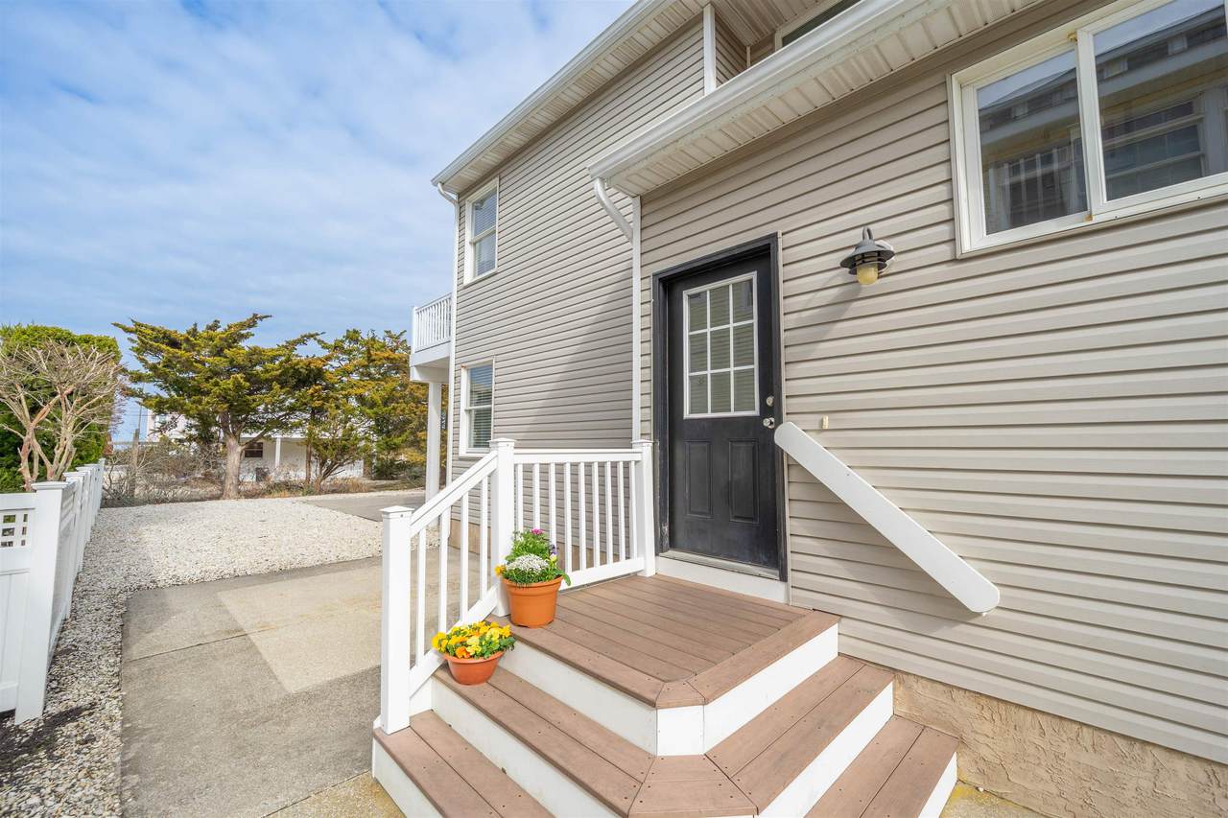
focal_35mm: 14
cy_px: 409
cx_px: 614
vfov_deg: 81.2
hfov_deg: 104.3
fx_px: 477
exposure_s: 1/250
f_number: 8
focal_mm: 14
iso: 100
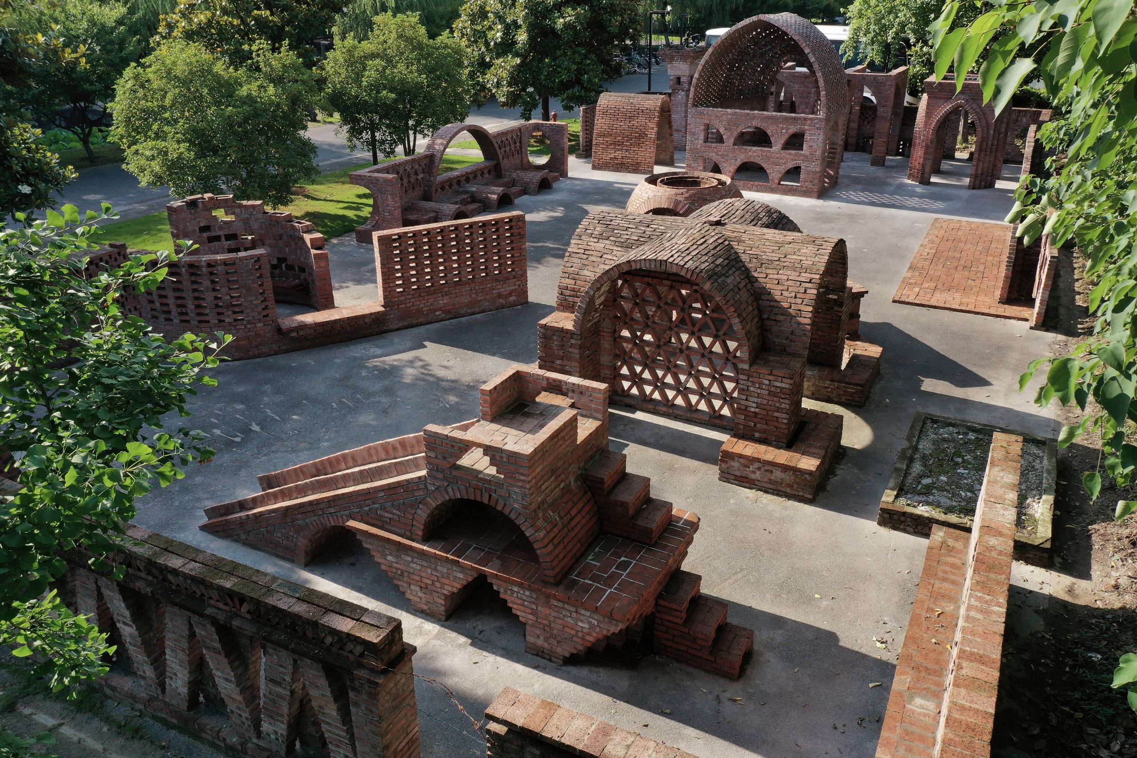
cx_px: 568
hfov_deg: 65.5
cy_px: 379
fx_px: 884
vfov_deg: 46.4
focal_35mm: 28
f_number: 5.6
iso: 200
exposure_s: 1/400
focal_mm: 10.26
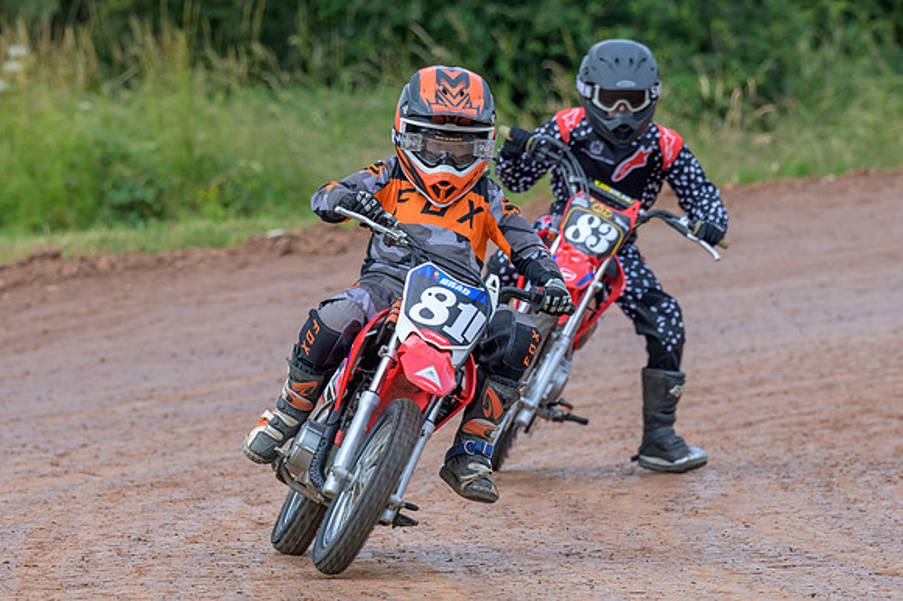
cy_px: 340
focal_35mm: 369
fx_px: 9244
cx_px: 460
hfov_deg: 5.6
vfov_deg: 3.7
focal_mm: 200
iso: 110
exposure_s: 1/320
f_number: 5
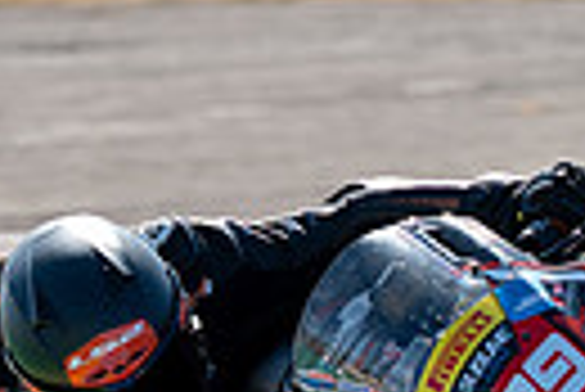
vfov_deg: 1.3
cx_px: 324
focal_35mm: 1058
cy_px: 367
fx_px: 17212
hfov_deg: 1.9
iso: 160
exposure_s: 1/500
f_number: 6.3
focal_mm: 200
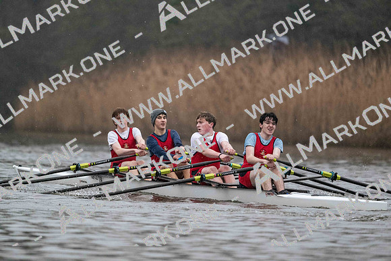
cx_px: 196
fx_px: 4345
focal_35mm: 400
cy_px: 130
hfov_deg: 5.2
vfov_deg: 3.4
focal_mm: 400
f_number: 4.5
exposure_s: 1/1600
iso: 6400
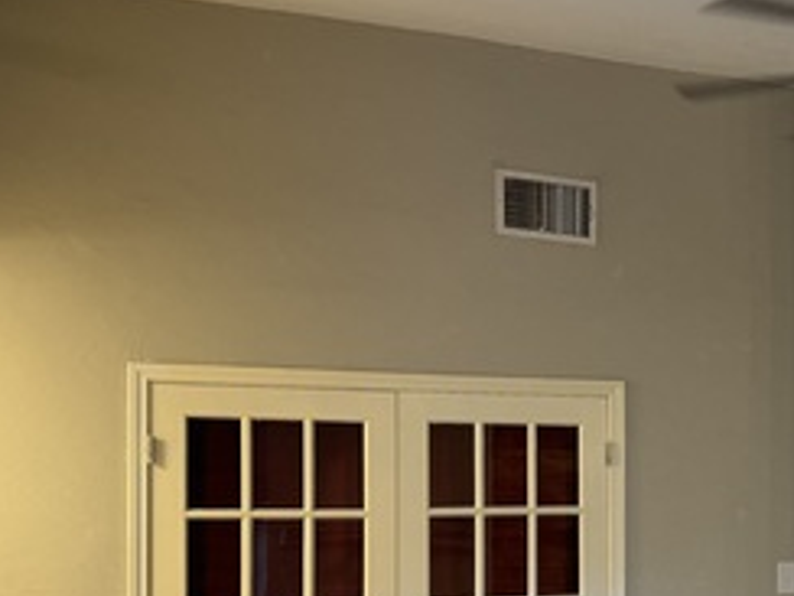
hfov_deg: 29.2
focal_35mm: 63
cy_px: 485
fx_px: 1445
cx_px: 748
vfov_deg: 22.9
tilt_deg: +0.2
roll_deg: +0.1
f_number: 1.78
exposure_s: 1/60
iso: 200
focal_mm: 6.76
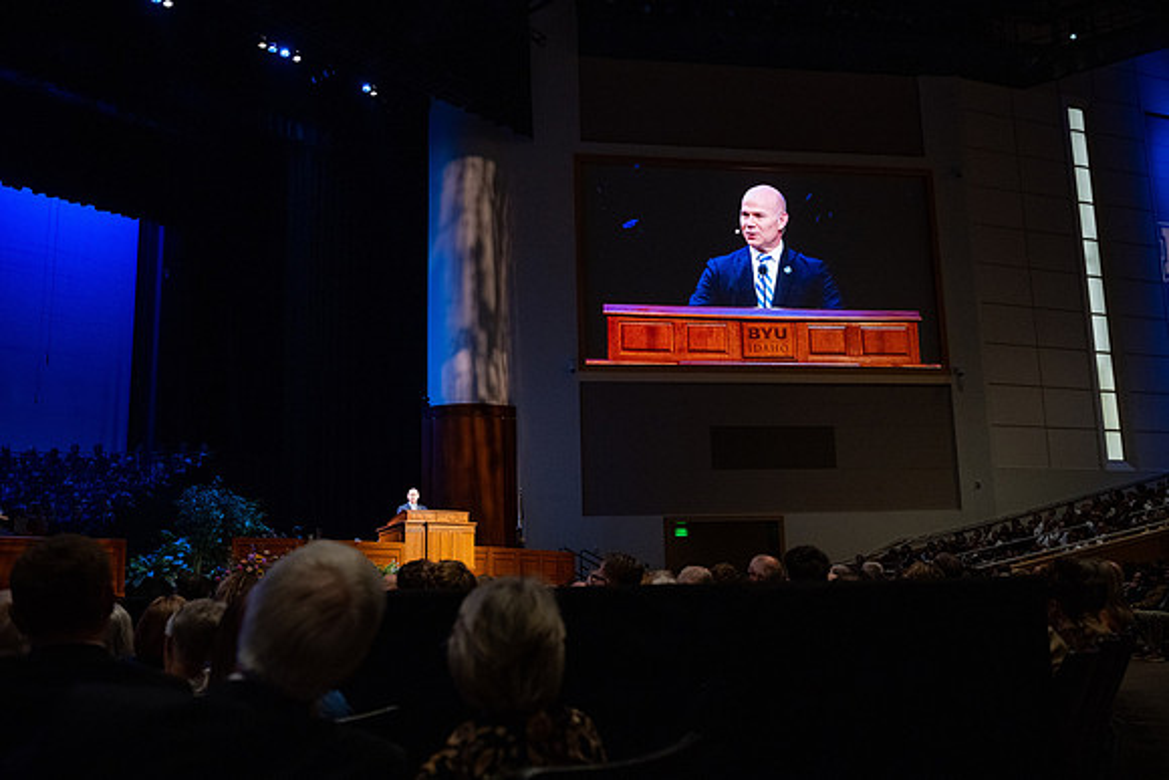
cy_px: 390
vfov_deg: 41.1
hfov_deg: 58.7
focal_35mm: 32
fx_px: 1039
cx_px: 584
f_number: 3.2
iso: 2000
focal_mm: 32
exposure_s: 1/200
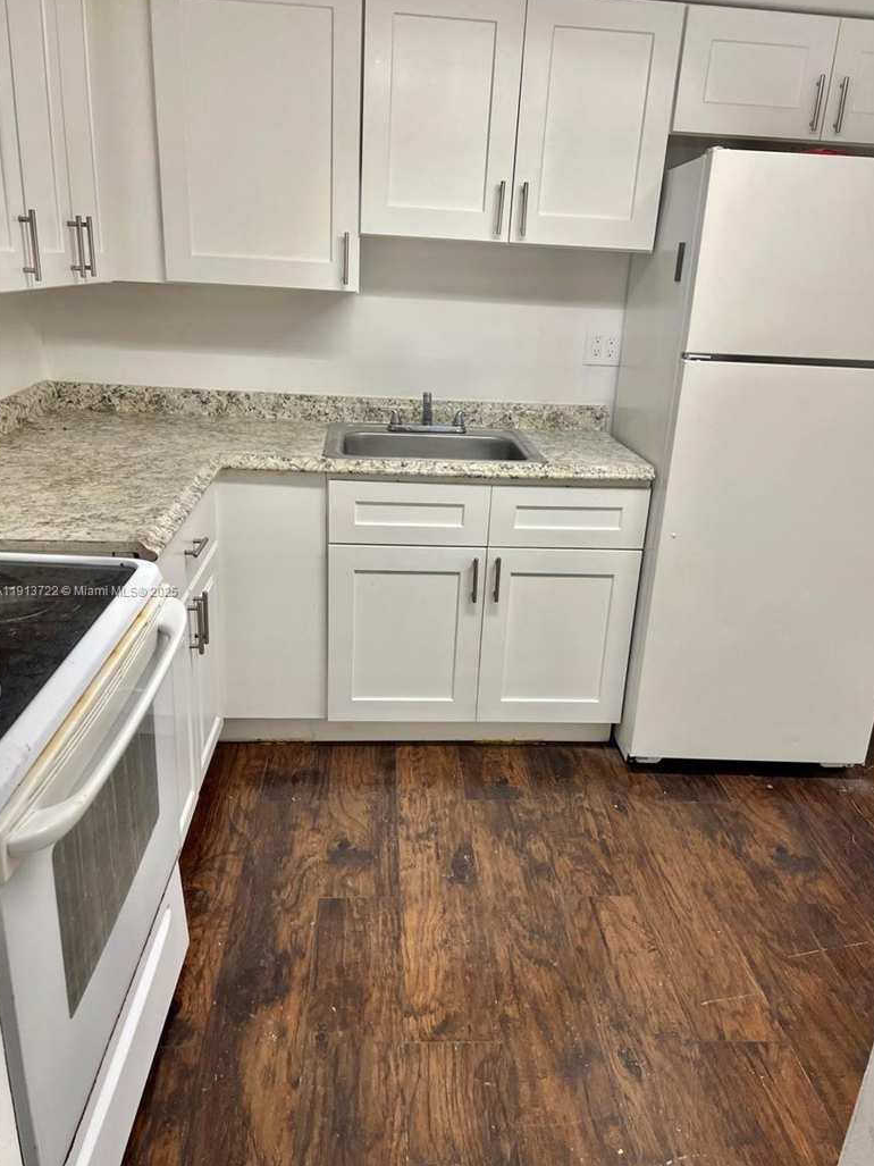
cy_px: 592
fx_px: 909
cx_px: 446
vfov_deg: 65.3
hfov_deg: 51.3
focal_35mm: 27
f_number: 1.5
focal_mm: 5.7
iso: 80
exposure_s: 1/120
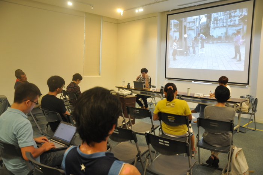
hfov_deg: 67.4
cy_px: 88
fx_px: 197
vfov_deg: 47.8
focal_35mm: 27
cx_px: 132
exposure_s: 1/15
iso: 800
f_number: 4
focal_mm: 18
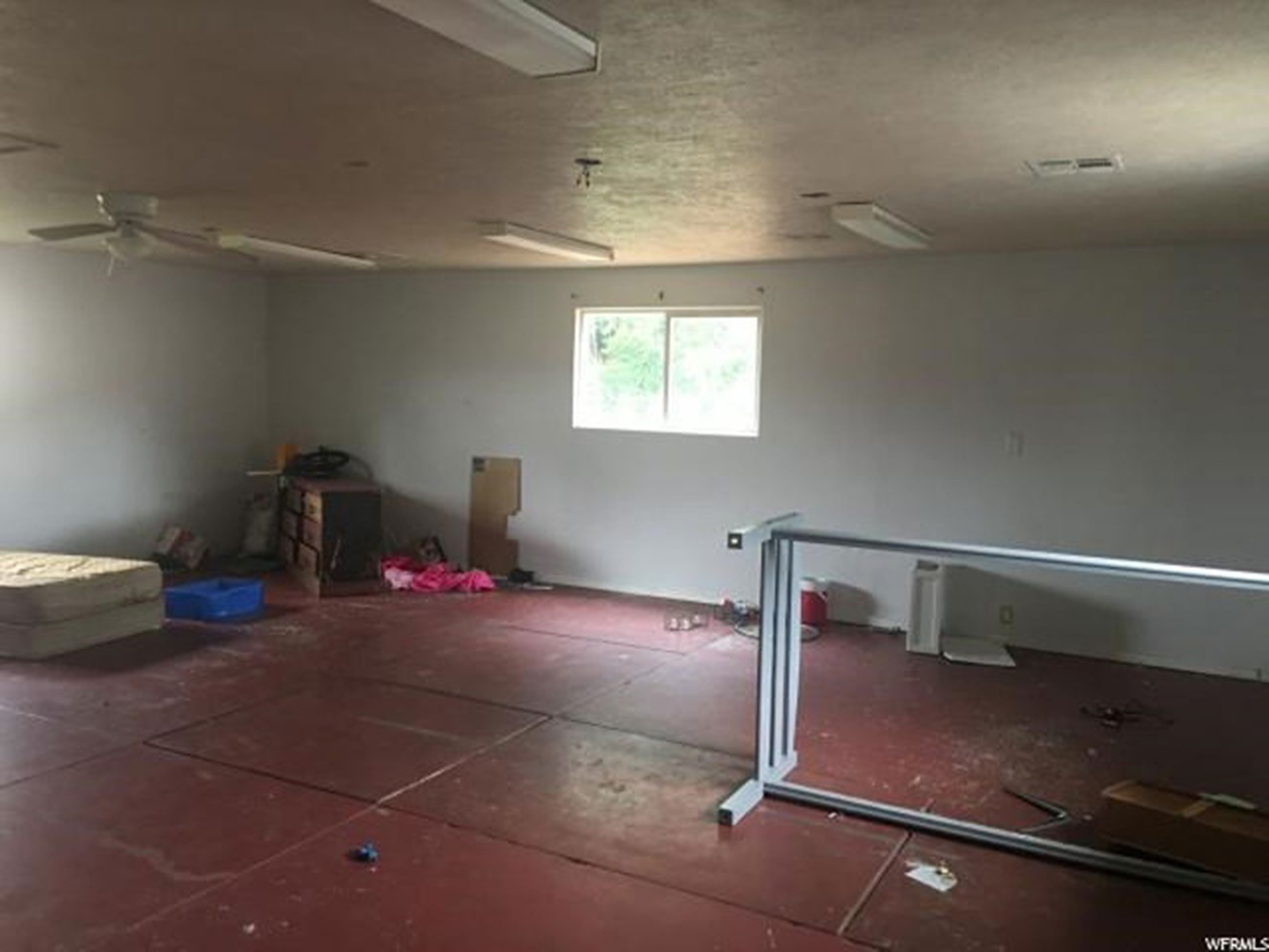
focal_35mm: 29
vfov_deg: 48.2
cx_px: 634
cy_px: 476
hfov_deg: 61.7
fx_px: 1063
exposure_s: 1/15
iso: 100
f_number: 2.2
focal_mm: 4.15
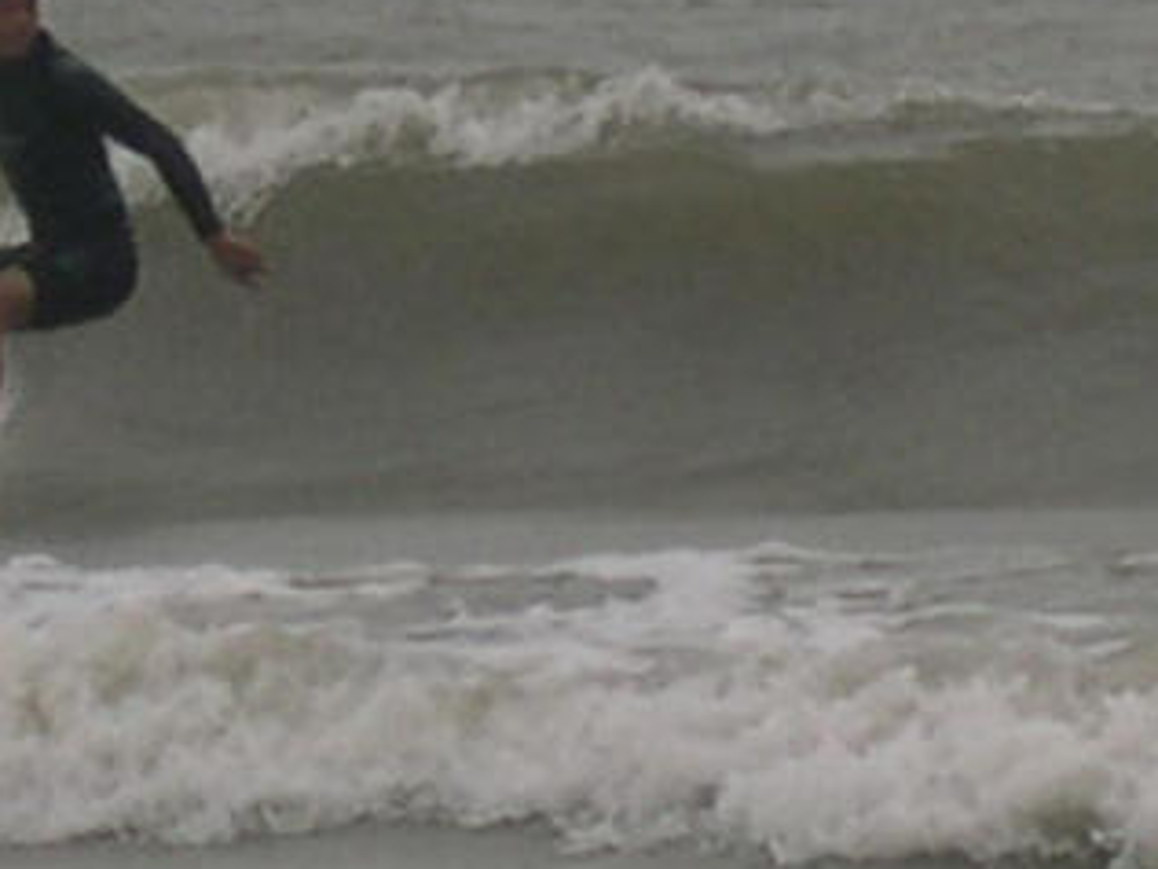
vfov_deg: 20.2
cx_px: 240
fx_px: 2442
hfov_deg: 26.2
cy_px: 440
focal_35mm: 73
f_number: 4.9
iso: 100
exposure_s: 1/518
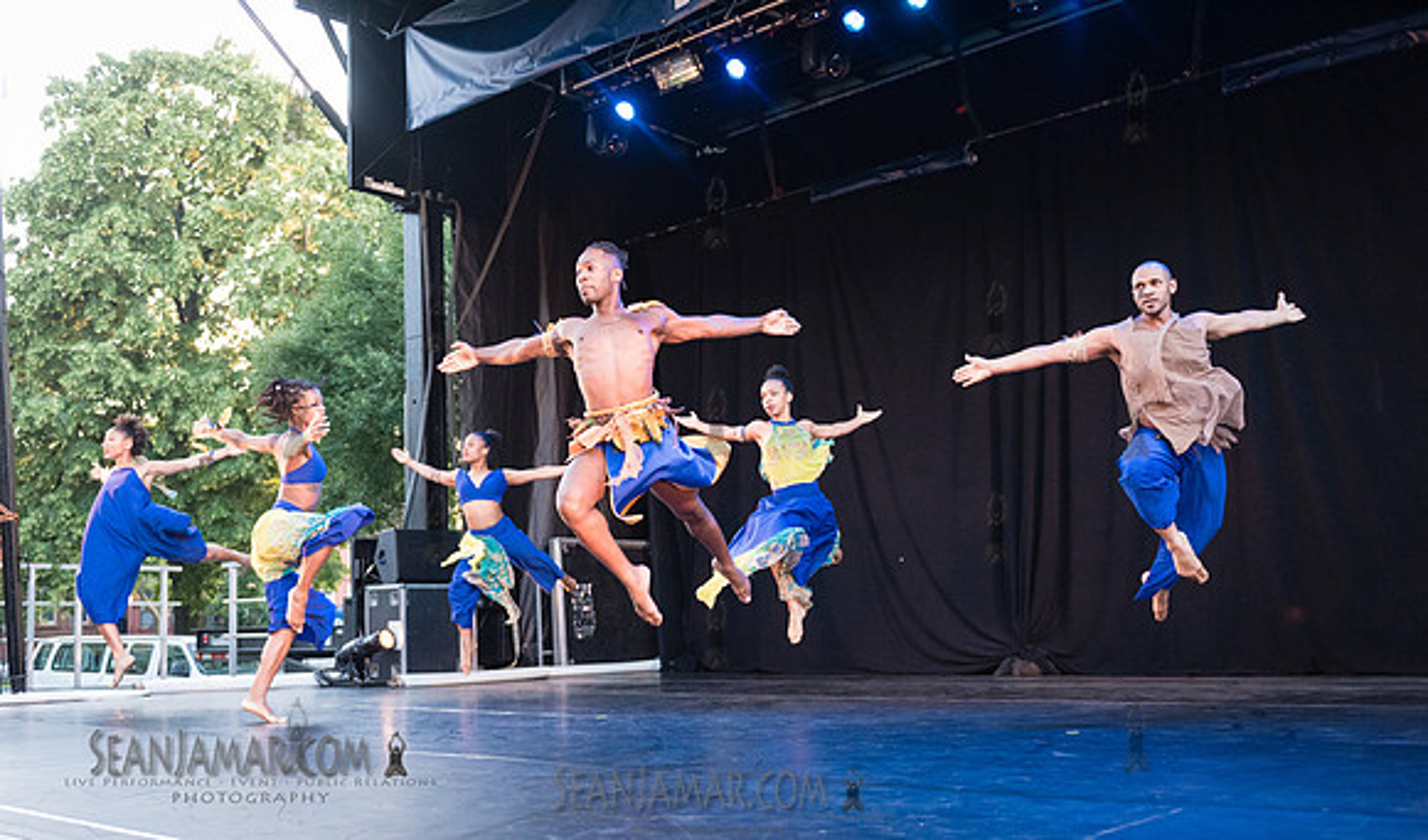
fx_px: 1446
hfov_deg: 52.5
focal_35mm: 38
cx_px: 663
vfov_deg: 32.3
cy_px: 512
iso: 3200
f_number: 2.8
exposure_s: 1/400
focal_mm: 34
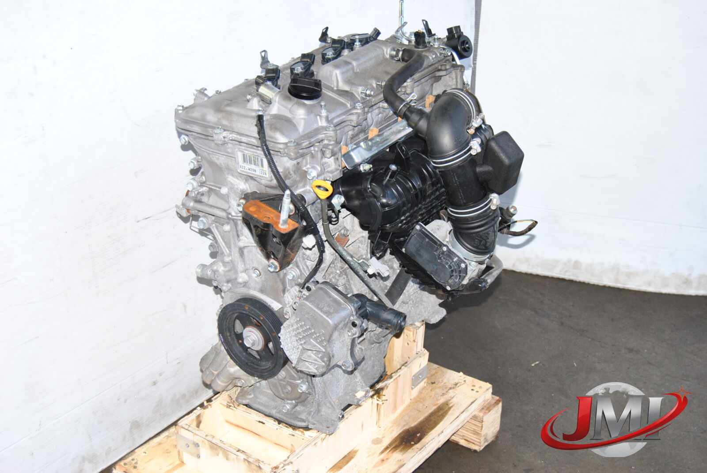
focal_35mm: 57
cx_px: 354
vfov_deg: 23.8
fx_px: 1121
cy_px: 236
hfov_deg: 35.0
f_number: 5.6
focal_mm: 38
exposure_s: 1/200
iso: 400
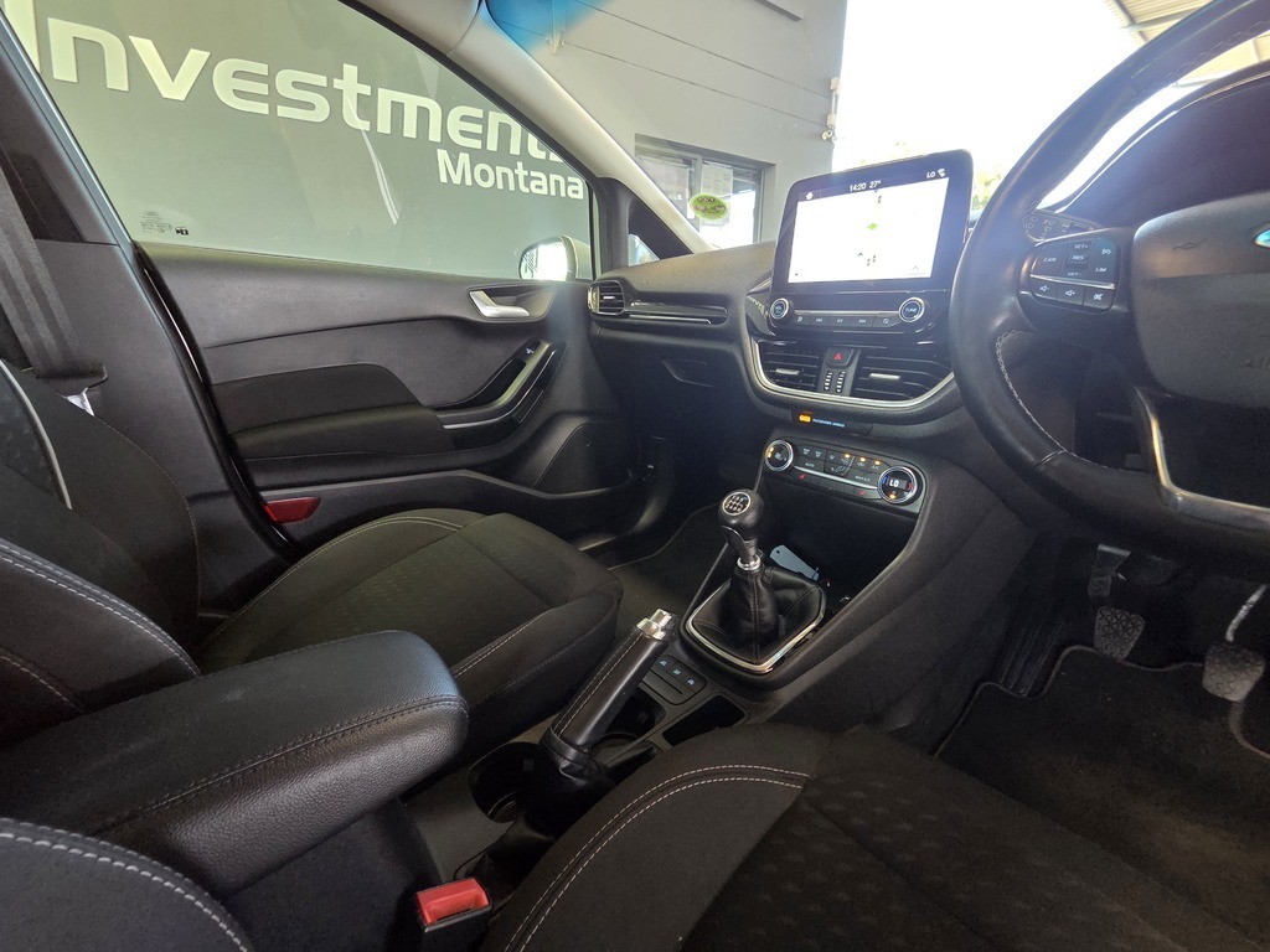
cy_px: 476
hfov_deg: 106.2
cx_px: 635
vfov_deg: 89.9
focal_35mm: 13
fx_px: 477
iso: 1000
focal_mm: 2.2
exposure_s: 1/50
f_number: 2.2
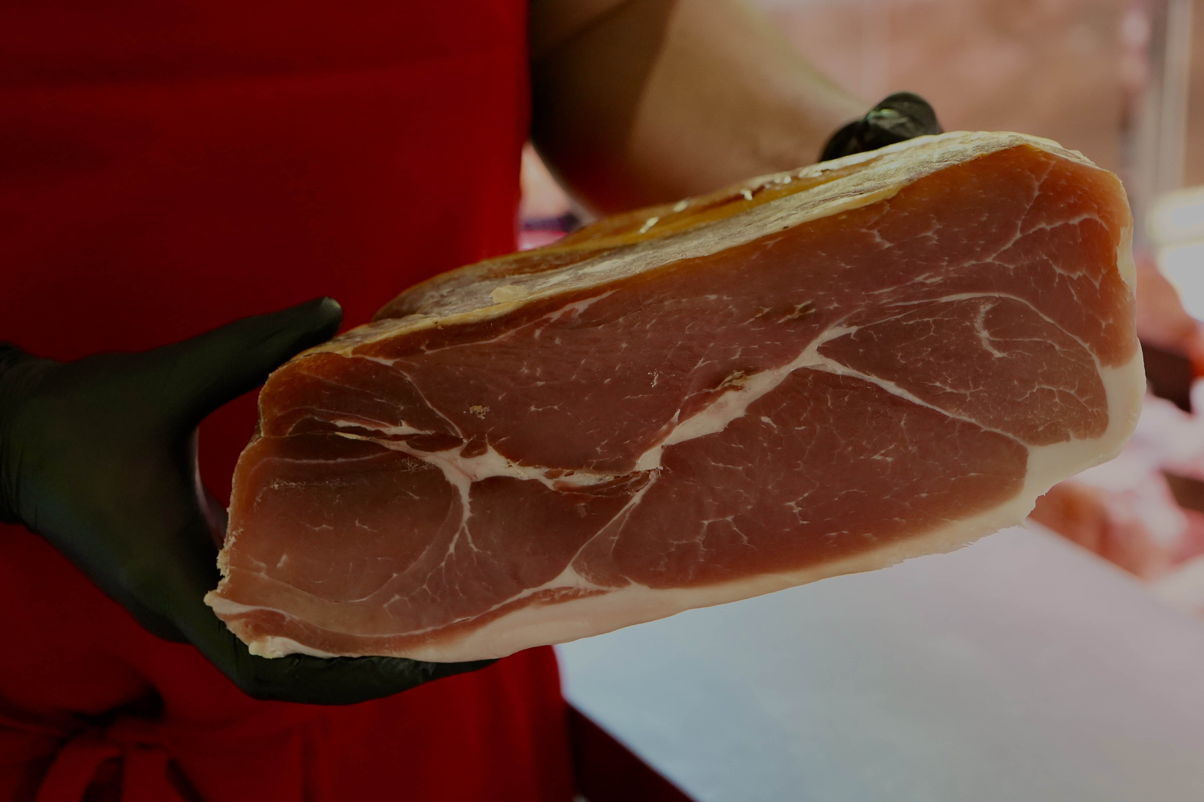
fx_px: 2040
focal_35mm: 61
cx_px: 602
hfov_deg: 32.9
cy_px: 401
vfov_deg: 22.3
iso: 3200
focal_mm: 61
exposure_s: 1/160
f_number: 5.6
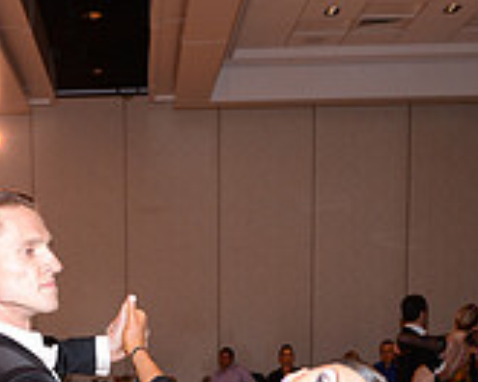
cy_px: 532
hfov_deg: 21.8
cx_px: 68
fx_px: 1217
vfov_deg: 16.6
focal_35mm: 86
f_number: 5.6
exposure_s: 1/250
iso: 1000
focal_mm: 26
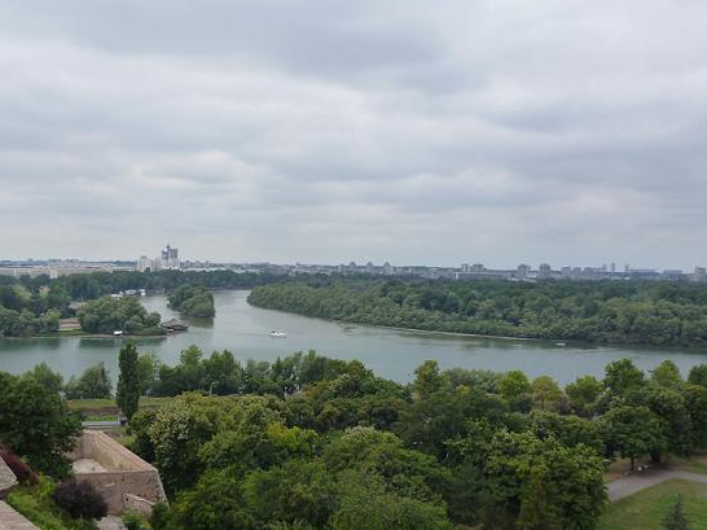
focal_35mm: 39
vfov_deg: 36.7
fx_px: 796
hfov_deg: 47.7
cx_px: 303
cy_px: 314
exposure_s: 1/125
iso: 160
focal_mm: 5
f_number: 9
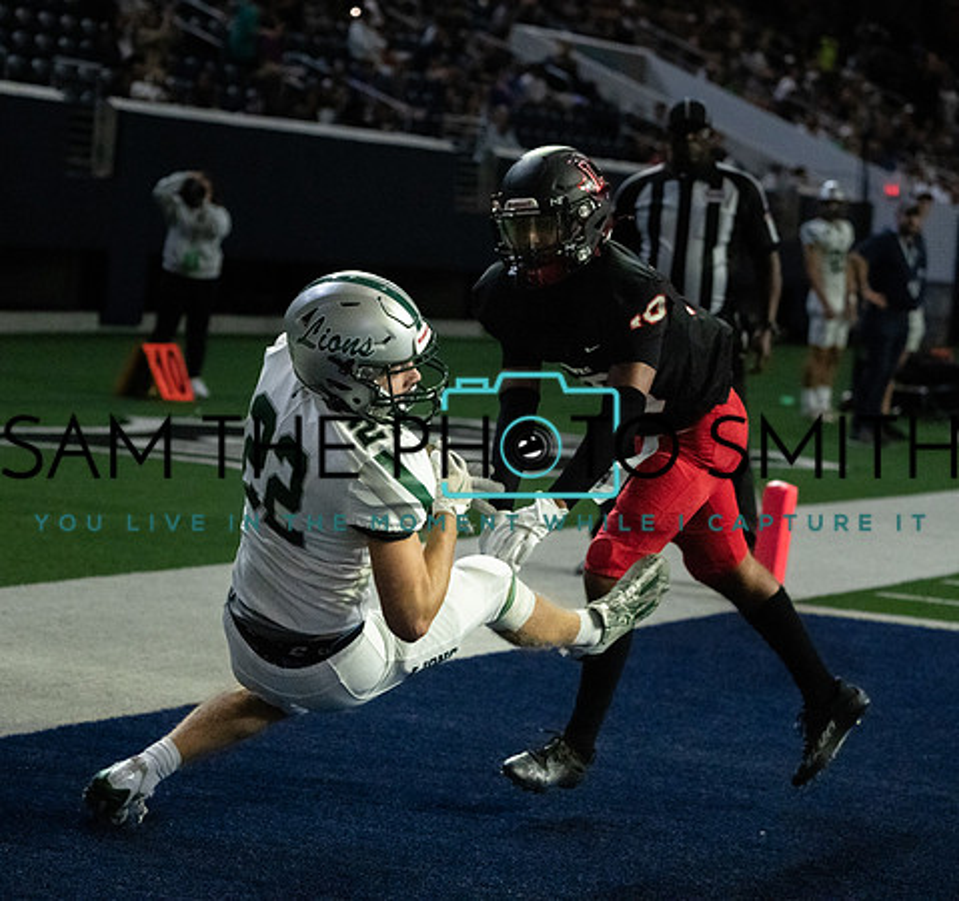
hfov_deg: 14.3
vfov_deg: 13.5
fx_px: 3809
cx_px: 411
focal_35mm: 125
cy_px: 444
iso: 12800
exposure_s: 1/1250
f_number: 4.5
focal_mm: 100
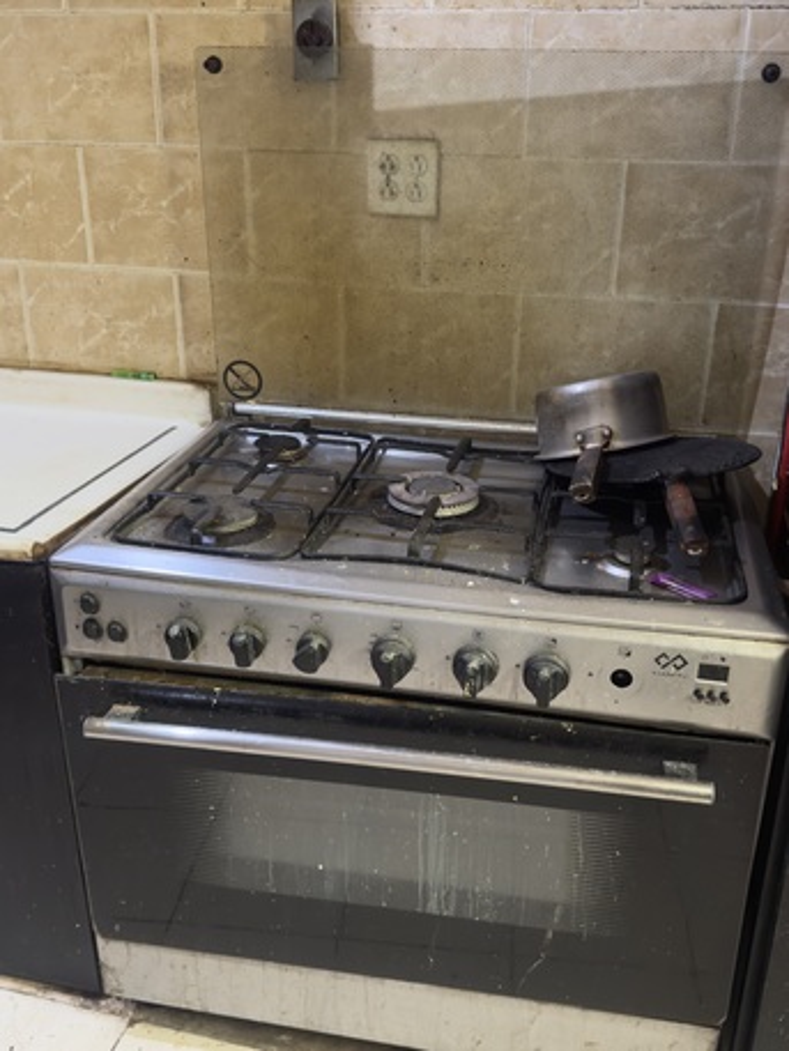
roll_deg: -1.7
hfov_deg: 40.7
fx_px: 1063
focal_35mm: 35
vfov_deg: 52.6
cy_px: 526
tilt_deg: -22.9
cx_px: 394
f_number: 1.78
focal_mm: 6.76
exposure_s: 1/30
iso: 640
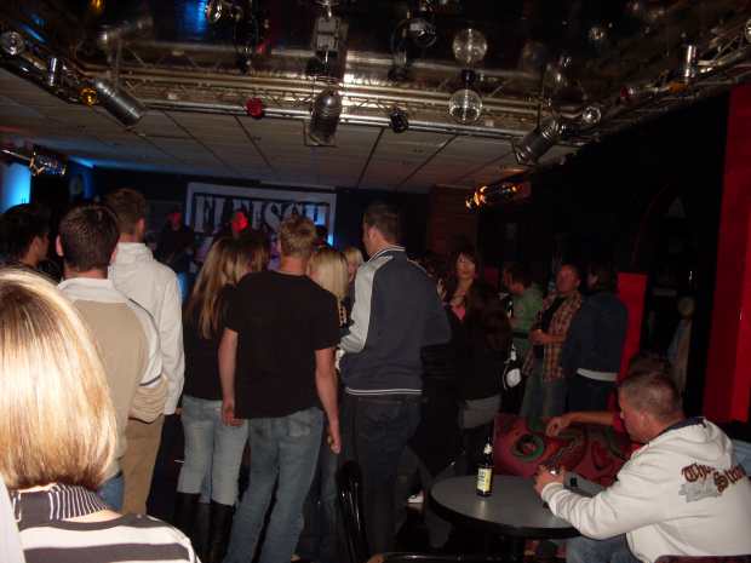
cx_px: 376
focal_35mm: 38
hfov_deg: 49.0
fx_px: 824
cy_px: 282
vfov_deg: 37.7
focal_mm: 6.3
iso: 160
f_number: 2.8
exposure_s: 1/45
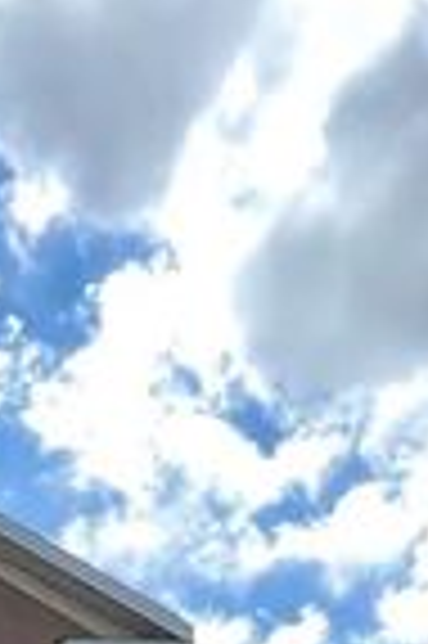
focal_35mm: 63
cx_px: -59
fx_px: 1126
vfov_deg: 20.5
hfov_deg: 20.4
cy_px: 1200
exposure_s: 1/694
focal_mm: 1.57
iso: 32
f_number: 1.8
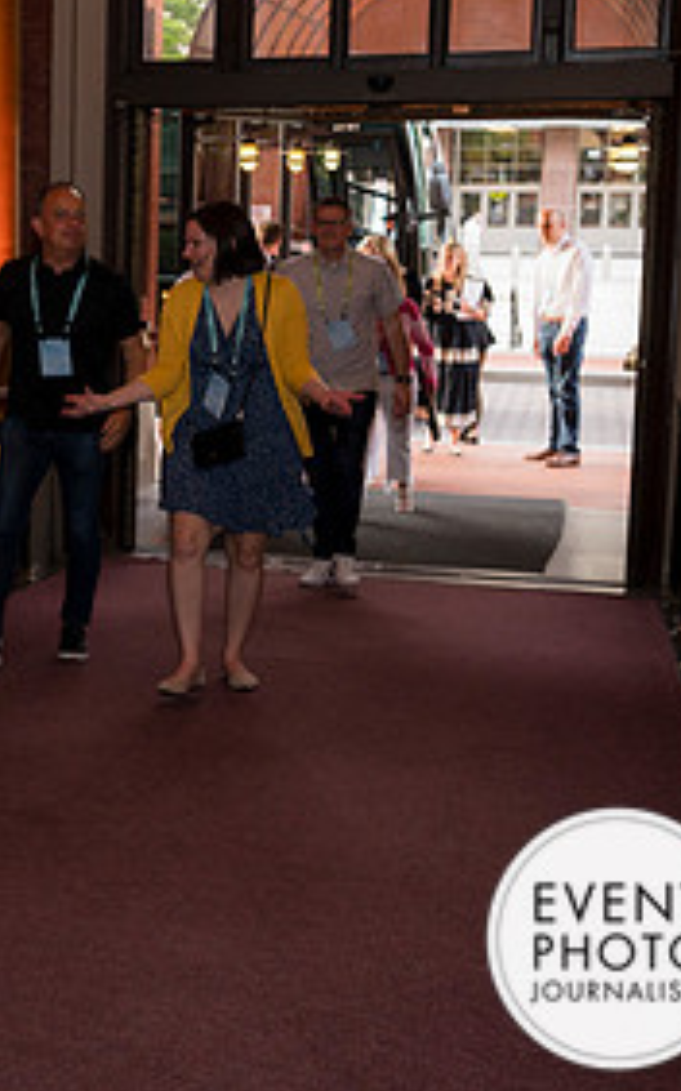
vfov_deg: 31.4
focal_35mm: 65
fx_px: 1932
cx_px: -246
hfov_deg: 18.4
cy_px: 429
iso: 800
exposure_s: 1/100
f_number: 5
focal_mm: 30
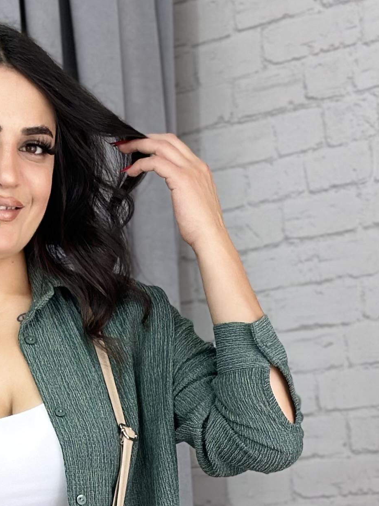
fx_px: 2292
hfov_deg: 9.5
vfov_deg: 12.0
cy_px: 753
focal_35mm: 157
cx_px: 169
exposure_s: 1/211
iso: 80
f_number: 1.78
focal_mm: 6.86
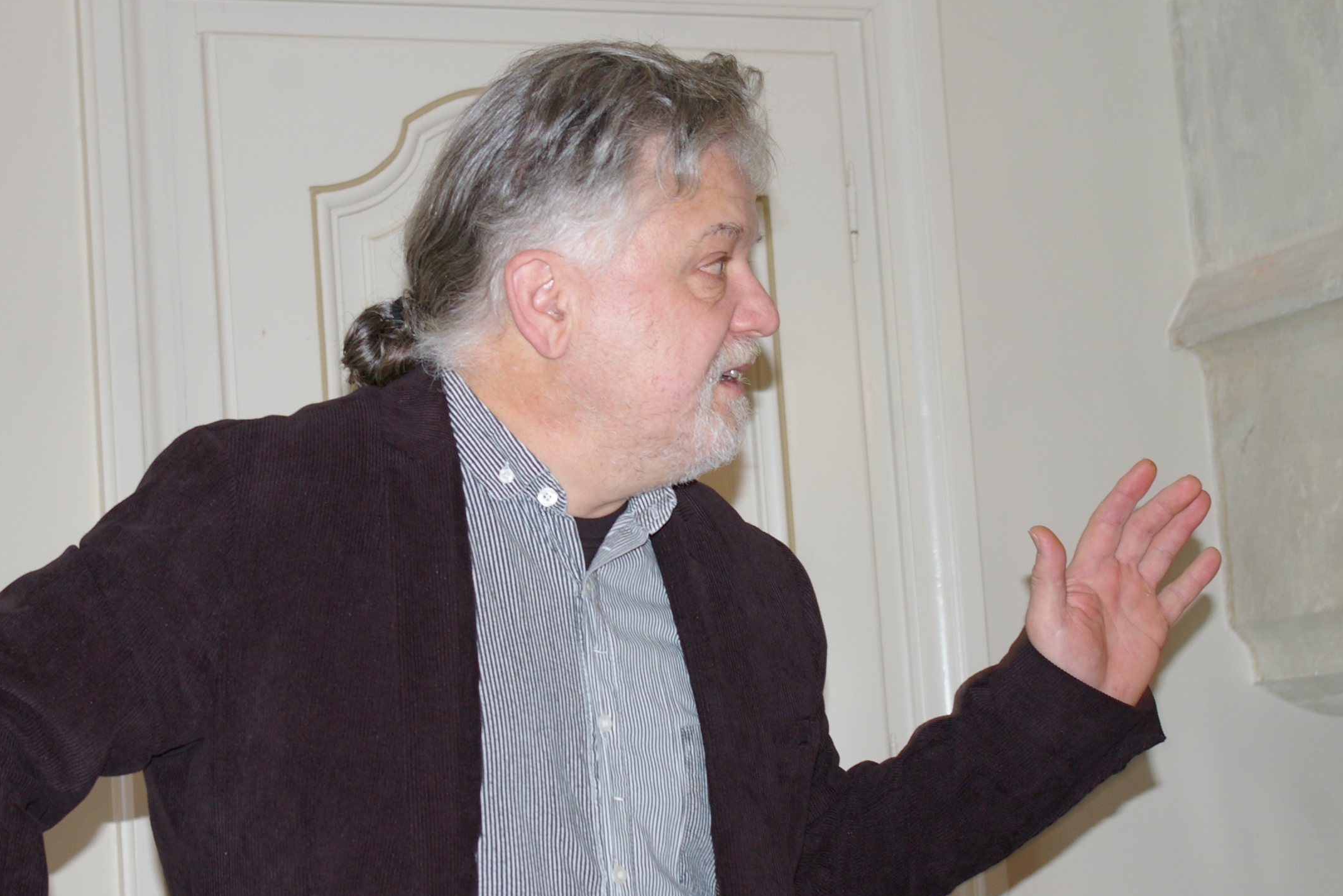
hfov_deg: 22.4
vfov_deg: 15.1
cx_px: 570
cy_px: 516
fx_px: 3384
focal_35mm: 91
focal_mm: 43
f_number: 4.5
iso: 400
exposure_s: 1/60
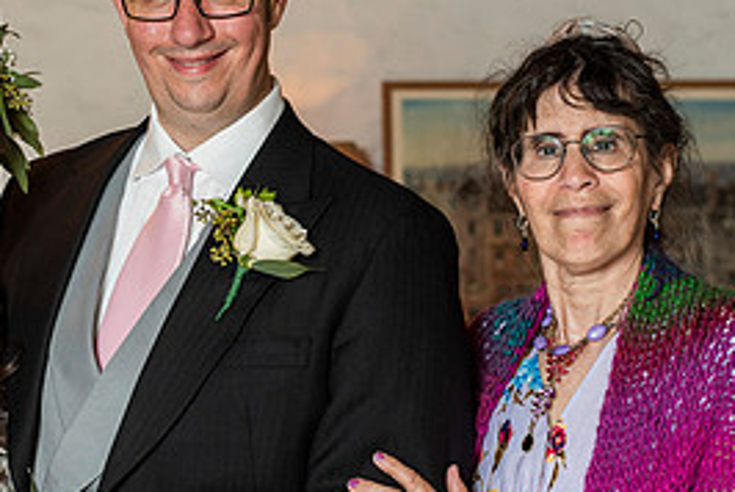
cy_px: 220
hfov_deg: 18.6
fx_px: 2228
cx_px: 182
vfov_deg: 12.6
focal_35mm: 109
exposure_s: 1/80
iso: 500
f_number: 3.5
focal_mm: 50
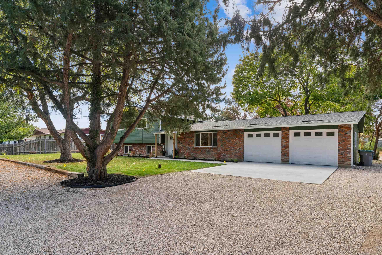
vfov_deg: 60.0
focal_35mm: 21
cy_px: 143
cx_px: 219
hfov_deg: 81.5
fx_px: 220
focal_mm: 17.6
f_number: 13
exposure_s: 1/60
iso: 400
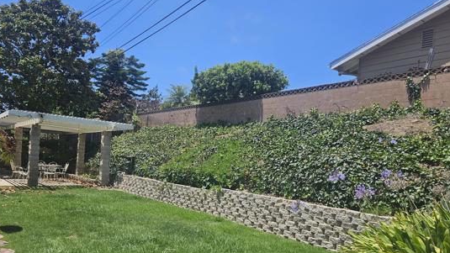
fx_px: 358
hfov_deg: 63.9
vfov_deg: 38.8
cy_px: 154
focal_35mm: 30
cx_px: 190
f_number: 1.8
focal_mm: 5.4
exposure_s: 1/2000
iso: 25
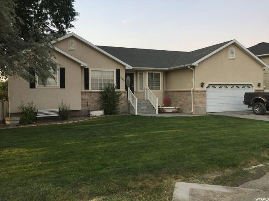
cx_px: 134
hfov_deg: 61.7
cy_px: 100
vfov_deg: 48.2
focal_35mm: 29
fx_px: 225
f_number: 2.2
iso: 32
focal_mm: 4.15
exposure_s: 1/791
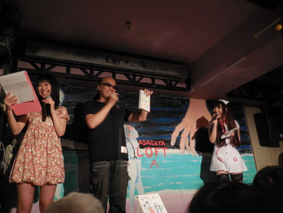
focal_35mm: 28
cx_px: 142
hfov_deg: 63.4
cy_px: 106
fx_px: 229
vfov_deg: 49.8
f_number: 3.5
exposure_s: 1/10
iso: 400
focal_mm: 5
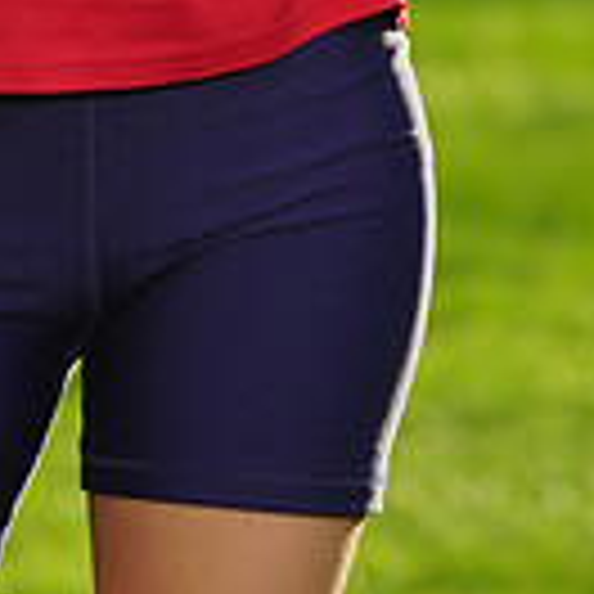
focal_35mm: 976
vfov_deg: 1.8
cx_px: -79
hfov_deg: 1.8
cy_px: -544
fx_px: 18948
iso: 160
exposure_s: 1/250
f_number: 8
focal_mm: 262
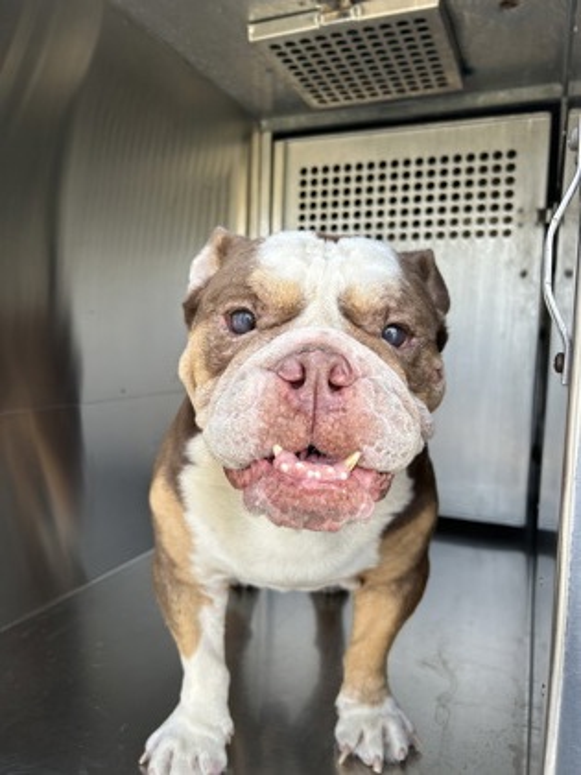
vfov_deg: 67.3
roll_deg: -2.6
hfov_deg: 53.1
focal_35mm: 26
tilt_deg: -5.0
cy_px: 388
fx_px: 582
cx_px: 290
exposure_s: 1/353
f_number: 1.5
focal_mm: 5.7
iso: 50
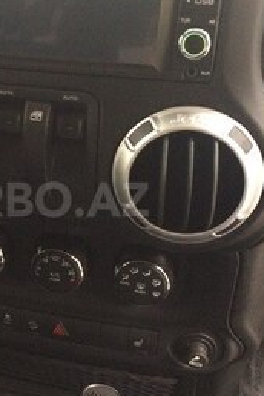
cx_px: 31
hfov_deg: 22.8
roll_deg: +1.8
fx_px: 638
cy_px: 200
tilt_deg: -34.0
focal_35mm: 58
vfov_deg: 34.5
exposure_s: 1/17
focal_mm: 4.15
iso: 320
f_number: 2.2
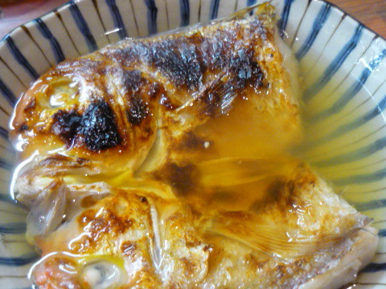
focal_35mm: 44
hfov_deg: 42.9
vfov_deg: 32.8
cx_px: 205
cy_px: 167
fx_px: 491
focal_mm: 5.5
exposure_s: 1/13
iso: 400
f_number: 2.8
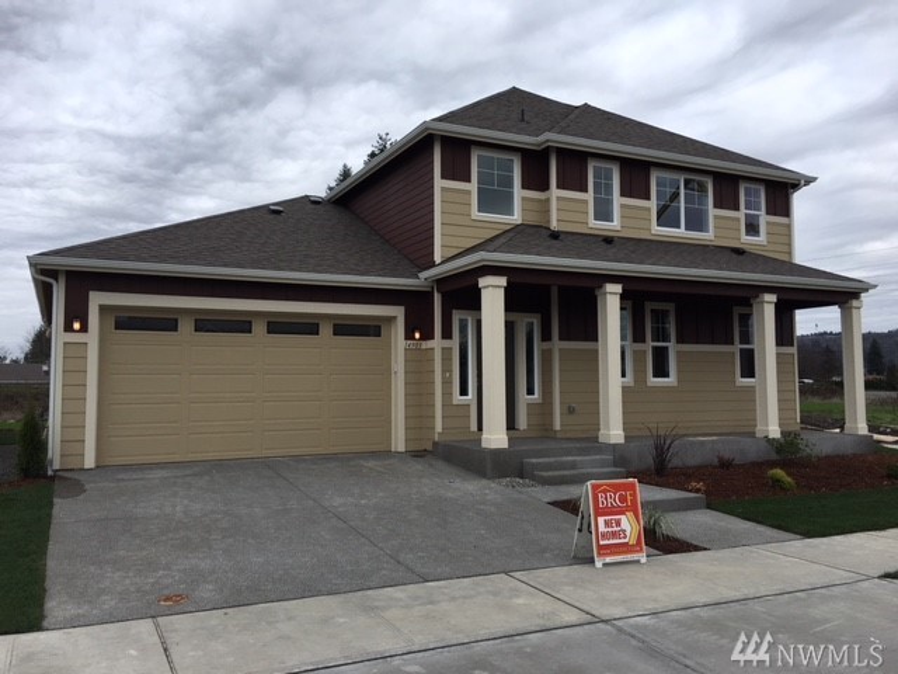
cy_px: 337
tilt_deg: +4.0
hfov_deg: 61.7
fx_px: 752
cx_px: 449
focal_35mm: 29
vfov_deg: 48.2
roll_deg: +0.5
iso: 25
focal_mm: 4.15
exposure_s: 1/1026
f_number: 2.2
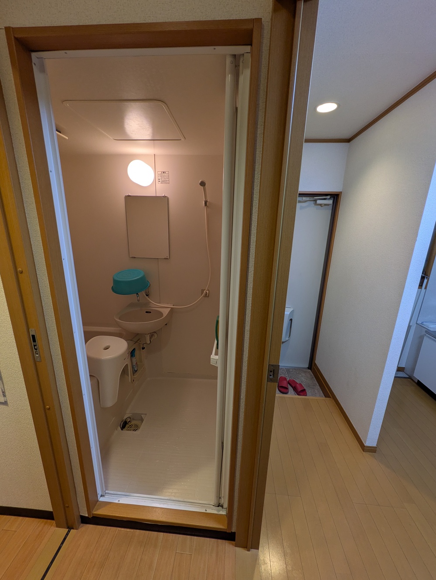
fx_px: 235
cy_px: 290
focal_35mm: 14
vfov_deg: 102.0
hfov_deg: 85.7
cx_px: 218
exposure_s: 1/33.3
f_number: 2.2
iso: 55
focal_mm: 1.83
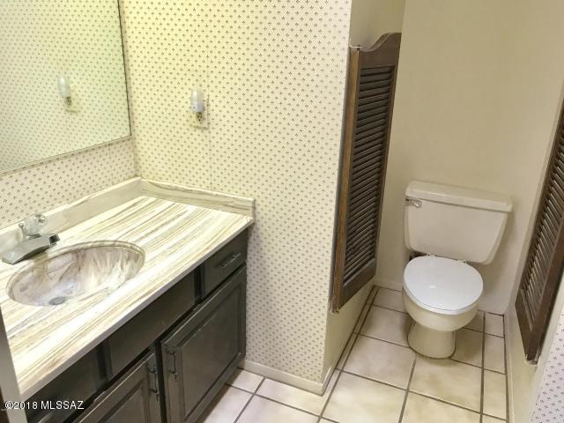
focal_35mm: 28
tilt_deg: -22.1
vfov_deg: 49.7
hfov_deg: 63.4
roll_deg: -1.9
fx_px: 456
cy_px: 212
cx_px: 282
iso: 40
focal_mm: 3.99
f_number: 1.8
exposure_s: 1/15
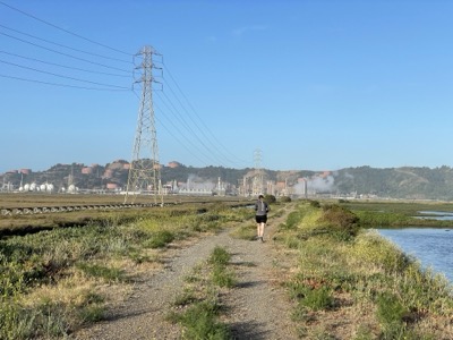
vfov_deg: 28.0
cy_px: 170
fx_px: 680
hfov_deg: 36.8
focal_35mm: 52
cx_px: 226
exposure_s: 1/1332
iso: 25
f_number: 2
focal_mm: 6
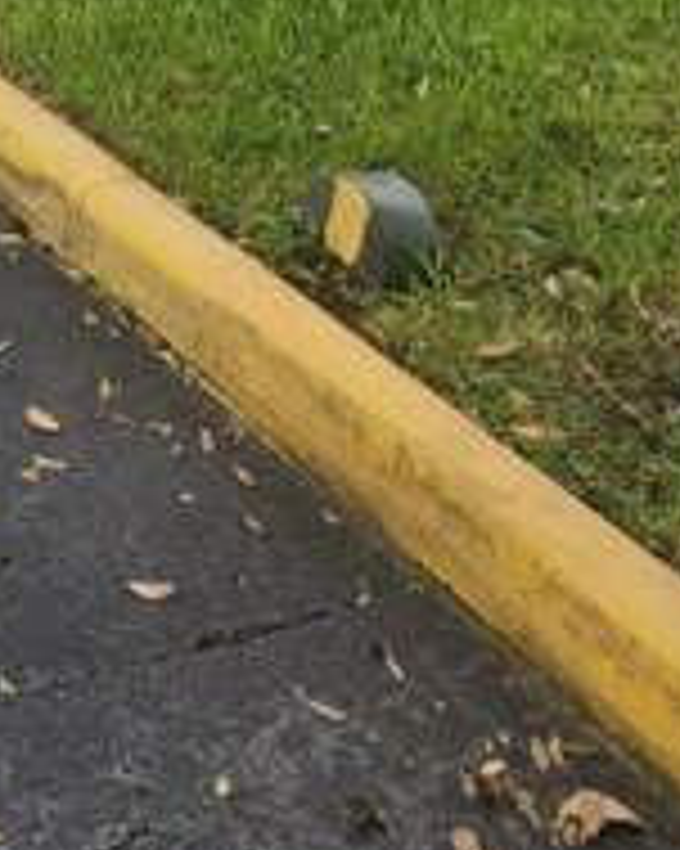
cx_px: -194
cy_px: -450
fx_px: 1913
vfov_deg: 21.0
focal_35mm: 76
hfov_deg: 18.8
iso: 12
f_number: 1.8
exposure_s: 1/145
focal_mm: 6.4
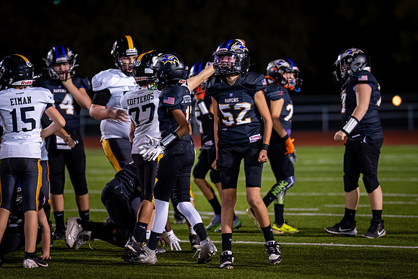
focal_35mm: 257
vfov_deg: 5.4
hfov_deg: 8.0
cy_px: 129
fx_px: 2979
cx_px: 230
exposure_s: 1/1000
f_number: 1.8
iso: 1000
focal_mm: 135
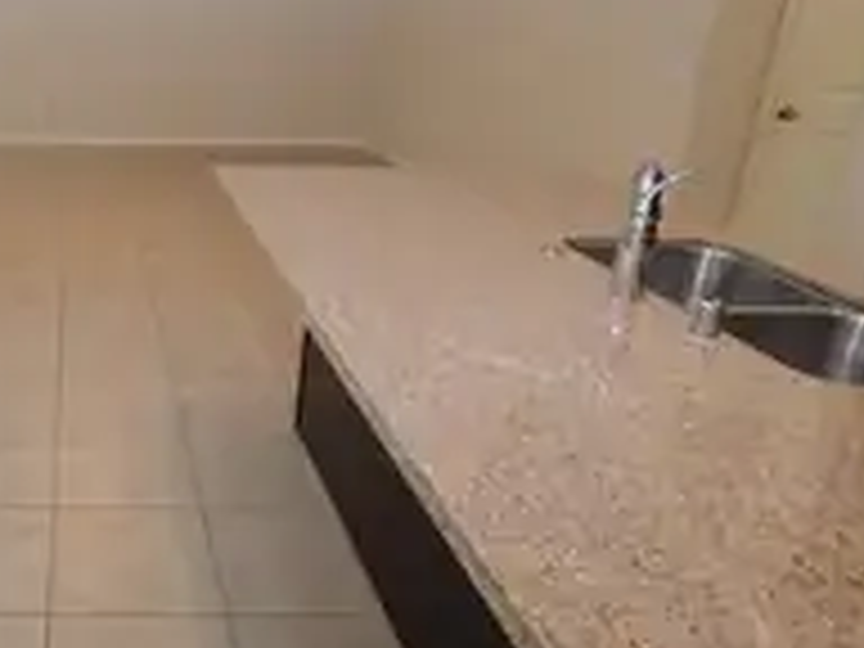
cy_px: 284
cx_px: 72
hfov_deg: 52.1
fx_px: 749
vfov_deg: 46.7
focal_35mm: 30
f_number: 4
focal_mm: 10
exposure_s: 1/60
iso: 400
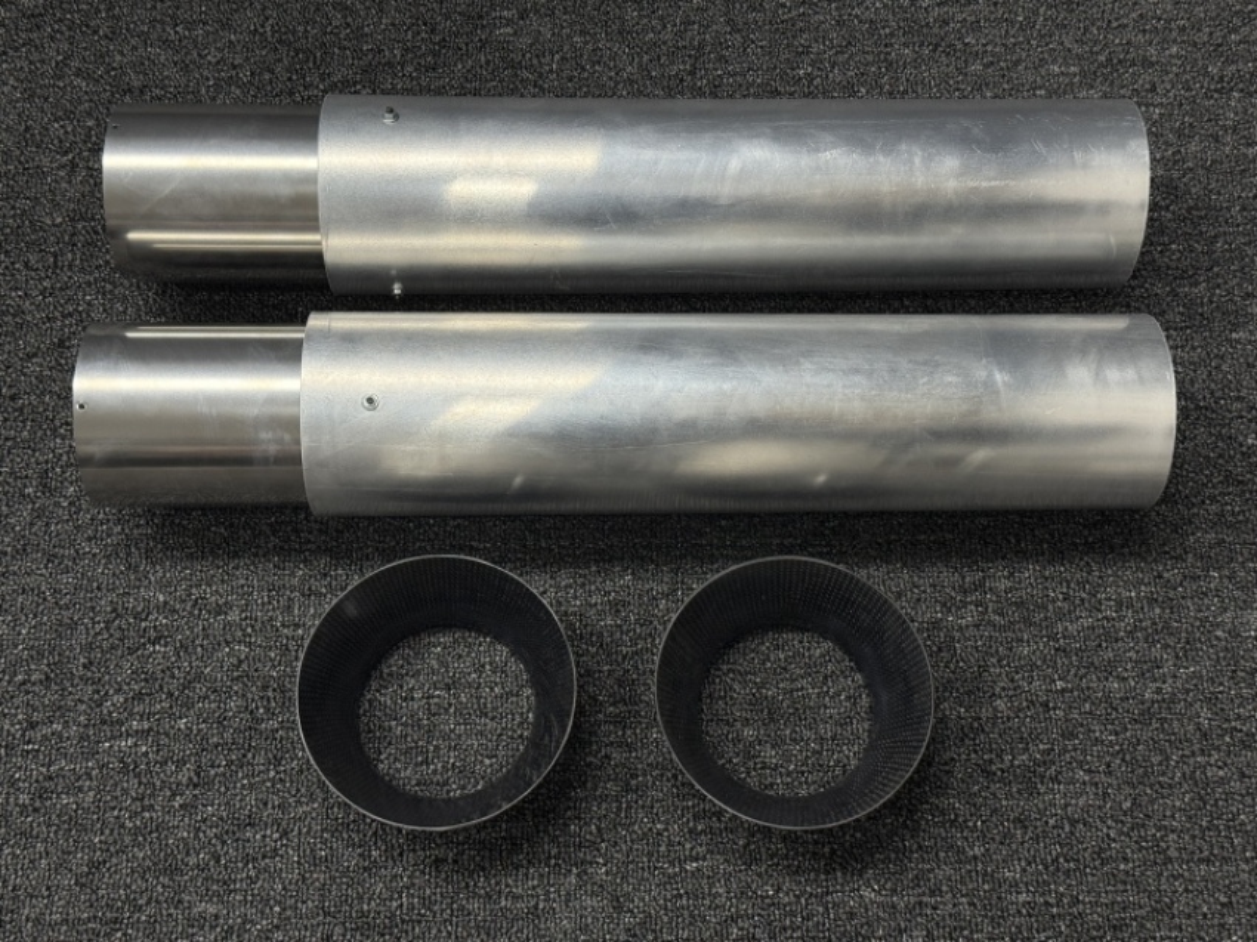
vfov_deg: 30.3
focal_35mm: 48
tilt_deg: -67.4
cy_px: 471
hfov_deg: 39.7
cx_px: 628
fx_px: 1743
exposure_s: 1/121
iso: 50
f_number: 1.78
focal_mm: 6.76
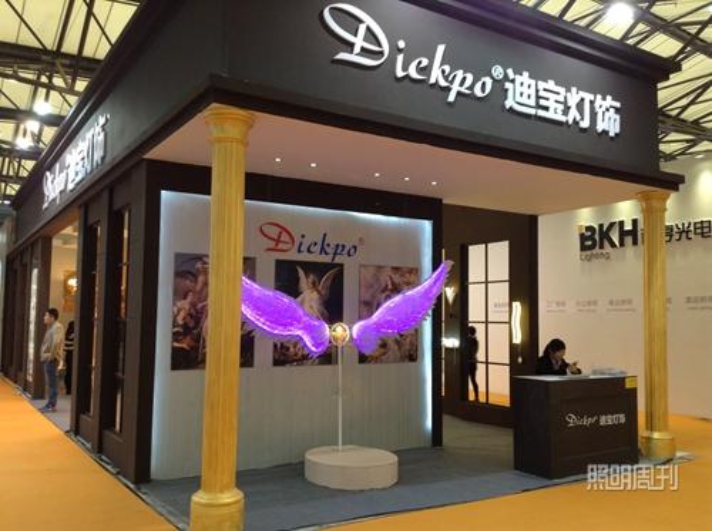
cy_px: 266
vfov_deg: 42.8
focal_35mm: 33
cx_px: 356
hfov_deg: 55.4
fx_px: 677
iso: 50
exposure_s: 1/25
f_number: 2.4
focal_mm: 3.3
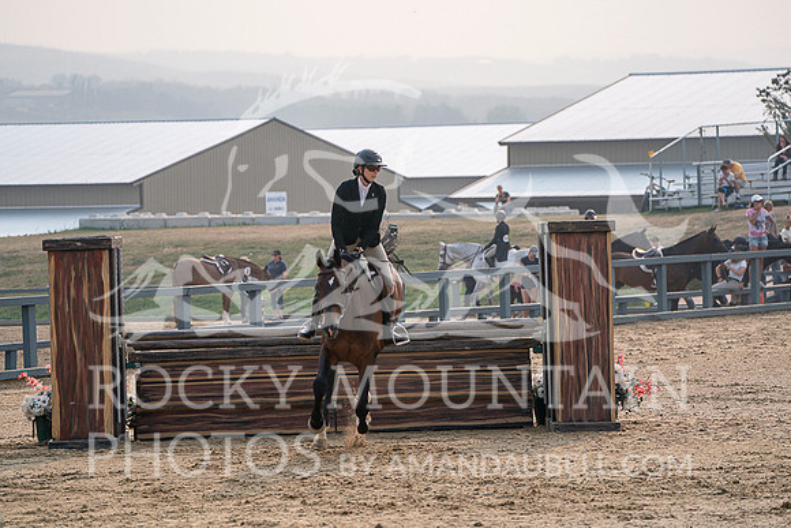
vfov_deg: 6.5
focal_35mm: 212
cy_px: 264
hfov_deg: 9.7
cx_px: 396
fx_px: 4659
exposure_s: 1/1600
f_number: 5.6
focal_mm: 212
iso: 500
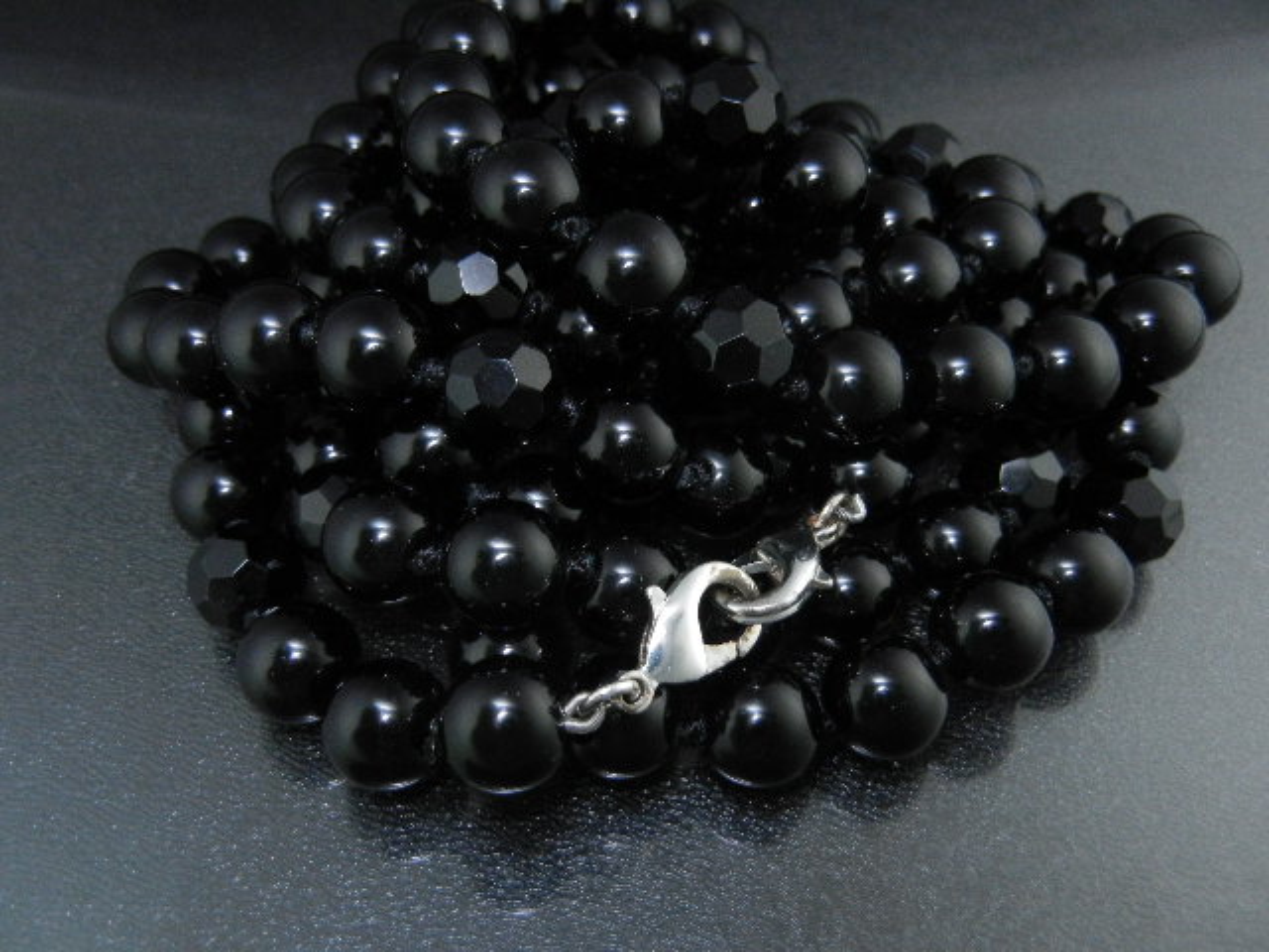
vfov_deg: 41.8
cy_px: 476
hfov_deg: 54.0
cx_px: 634
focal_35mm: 34
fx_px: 1246
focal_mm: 6.2
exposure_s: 1/30
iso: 800
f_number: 7.2
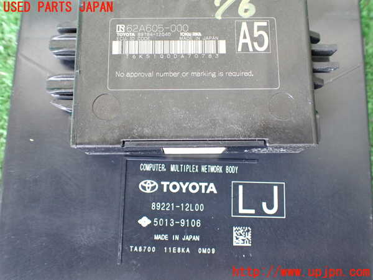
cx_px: 186
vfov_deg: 46.8
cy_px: 140
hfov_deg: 60.0
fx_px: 323
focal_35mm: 30
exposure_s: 1/30
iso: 800
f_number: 2.3
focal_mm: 5.4
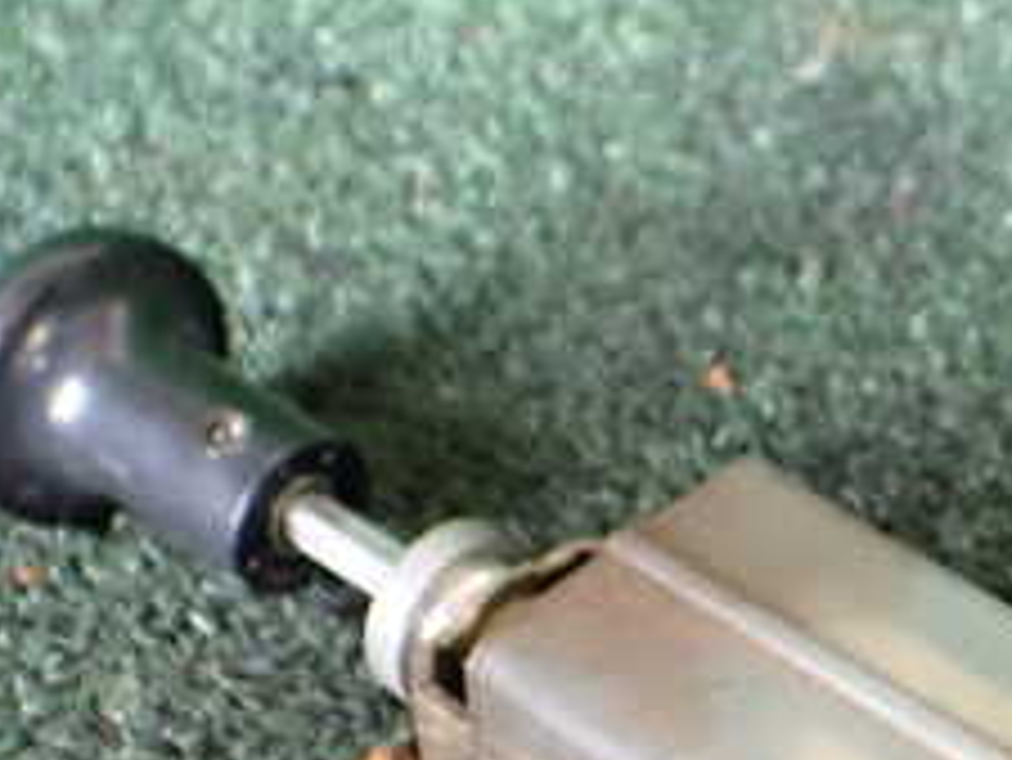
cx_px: 945
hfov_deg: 23.6
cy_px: 715
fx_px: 2340
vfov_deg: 18.1
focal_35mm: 80
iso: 800
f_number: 2.3
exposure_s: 1/125
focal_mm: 5.4
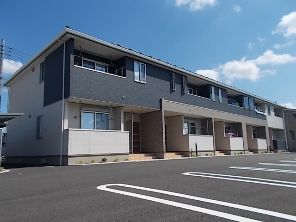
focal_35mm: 26
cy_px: 111
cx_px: 148
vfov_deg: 53.1
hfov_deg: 67.3
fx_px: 222
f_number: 8
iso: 80
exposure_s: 1/160
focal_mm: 4.6
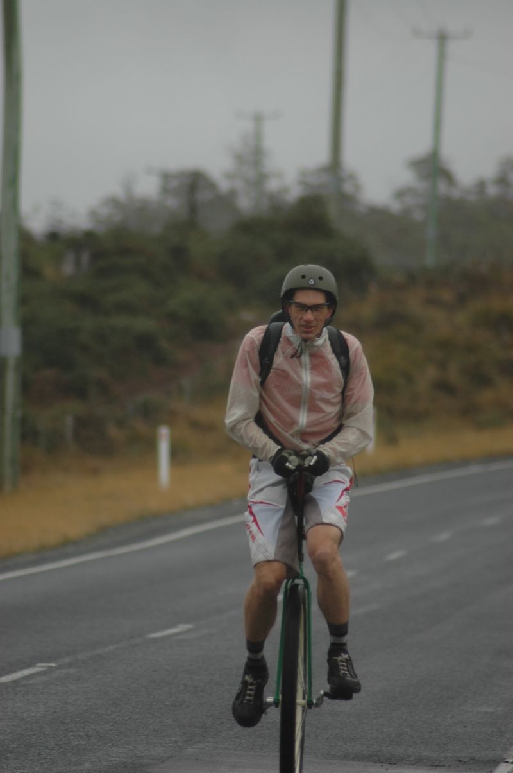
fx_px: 8998
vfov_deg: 4.9
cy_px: 386
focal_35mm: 420
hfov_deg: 3.3
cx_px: 256
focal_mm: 280
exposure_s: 1/320
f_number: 5.6
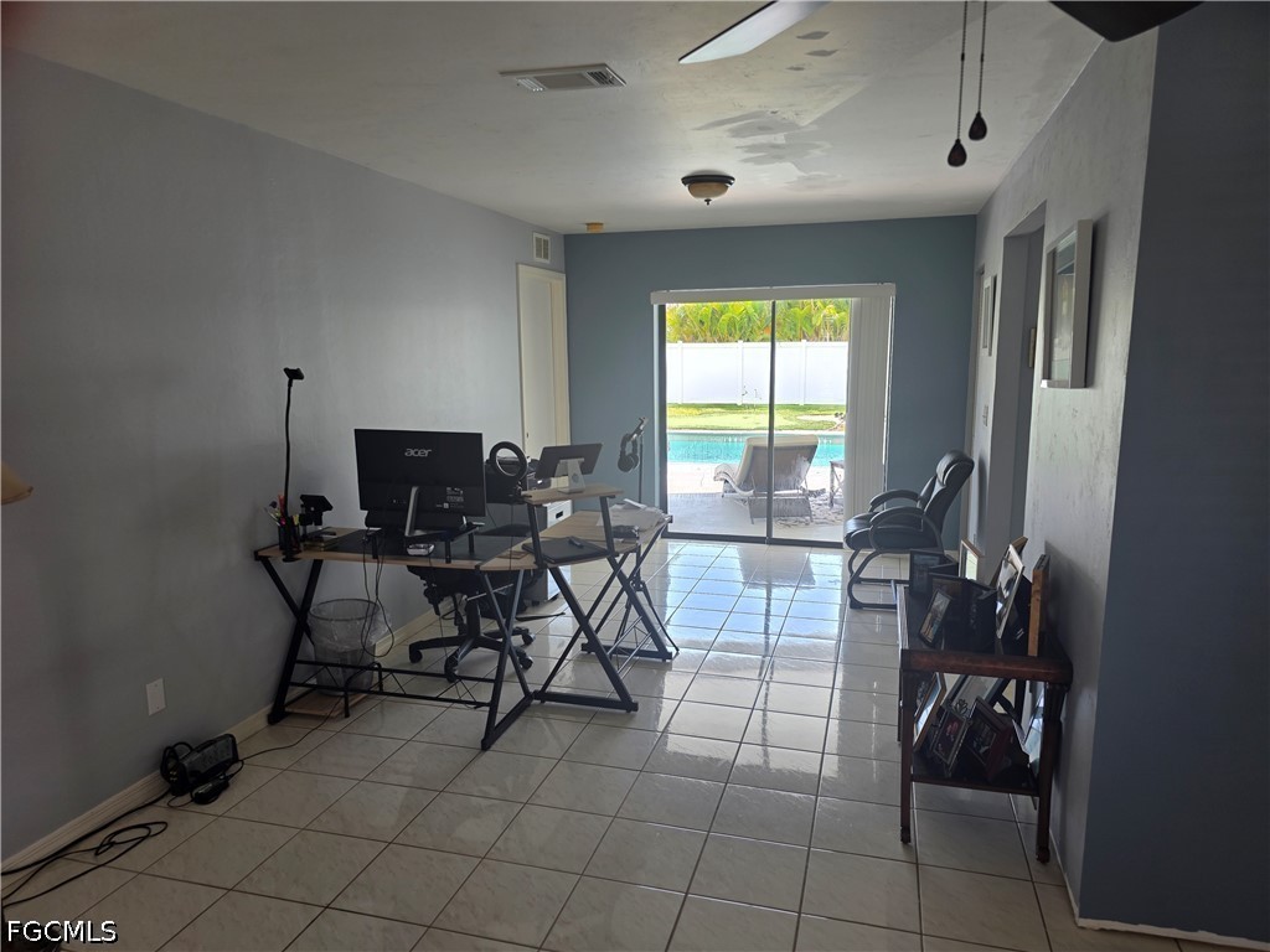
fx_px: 844
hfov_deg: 73.9
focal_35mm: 23
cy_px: 476
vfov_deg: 58.9
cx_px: 635
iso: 32
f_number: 1.7
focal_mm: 6.3
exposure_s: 1/120
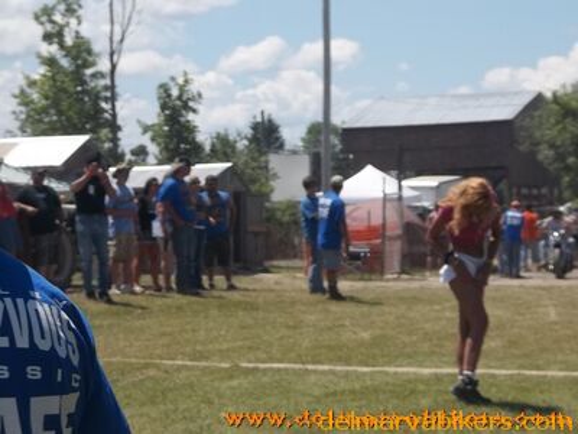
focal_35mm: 135
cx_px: 289
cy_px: 217
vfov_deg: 11.0
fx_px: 2254
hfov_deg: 14.6
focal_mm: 24.5
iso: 80
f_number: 5.9
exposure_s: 1/400
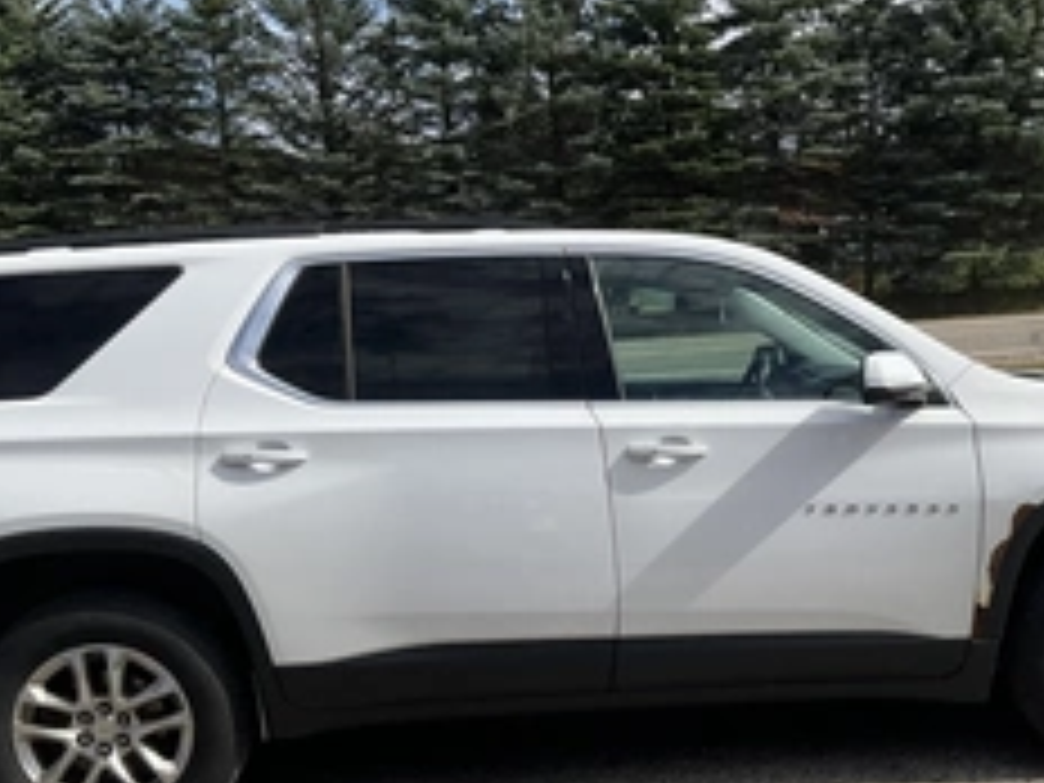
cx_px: 666
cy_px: 522
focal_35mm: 50
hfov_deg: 37.9
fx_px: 1508
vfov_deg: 28.9
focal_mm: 3
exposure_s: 1/2320
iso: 25
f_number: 1.8
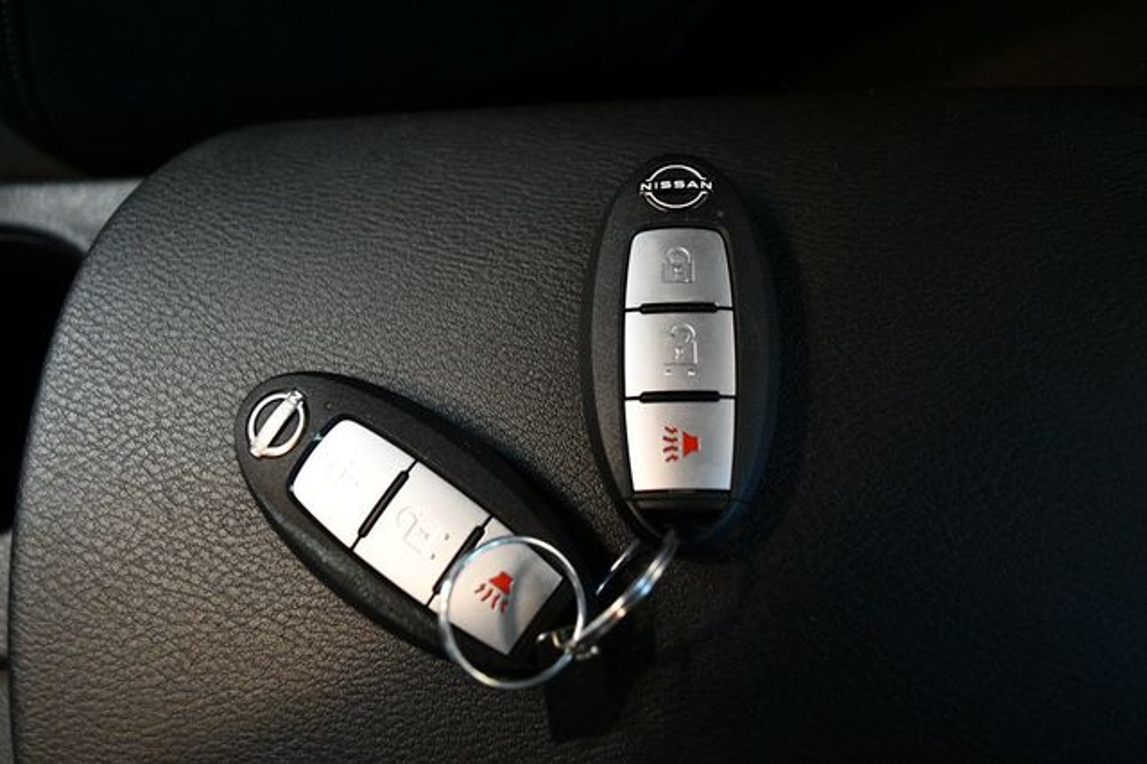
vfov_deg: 43.6
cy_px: 382
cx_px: 574
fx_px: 955
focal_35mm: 30
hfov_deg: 62.0
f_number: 3.8
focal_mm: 20
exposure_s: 1/60
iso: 4500
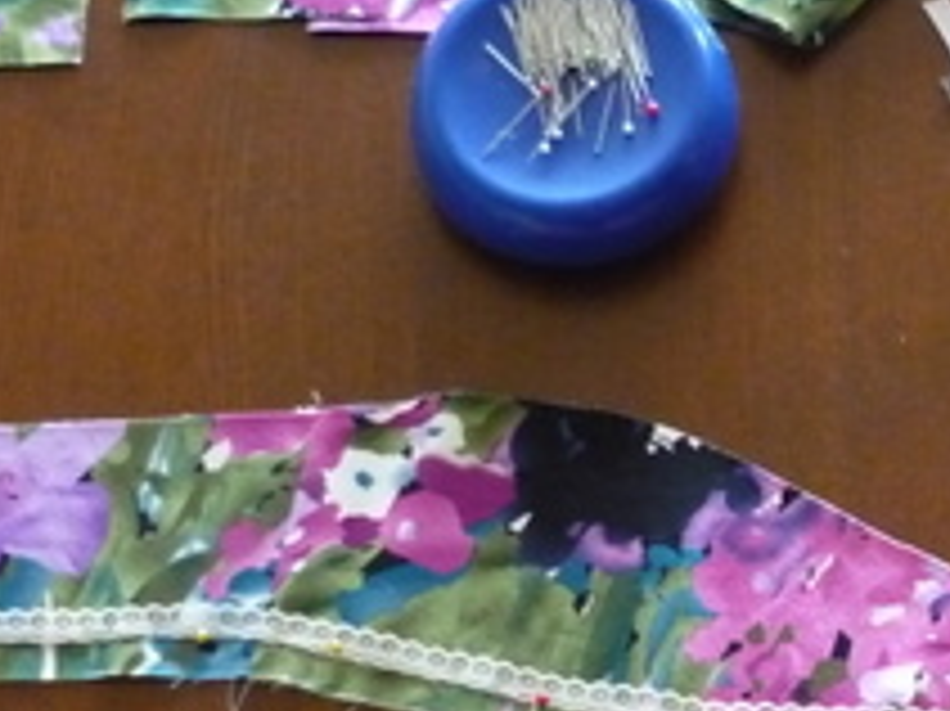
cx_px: 900
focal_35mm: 94
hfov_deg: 20.4
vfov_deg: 15.6
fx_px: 2578
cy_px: 612
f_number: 2.8
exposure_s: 1/40
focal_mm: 5.5
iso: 800
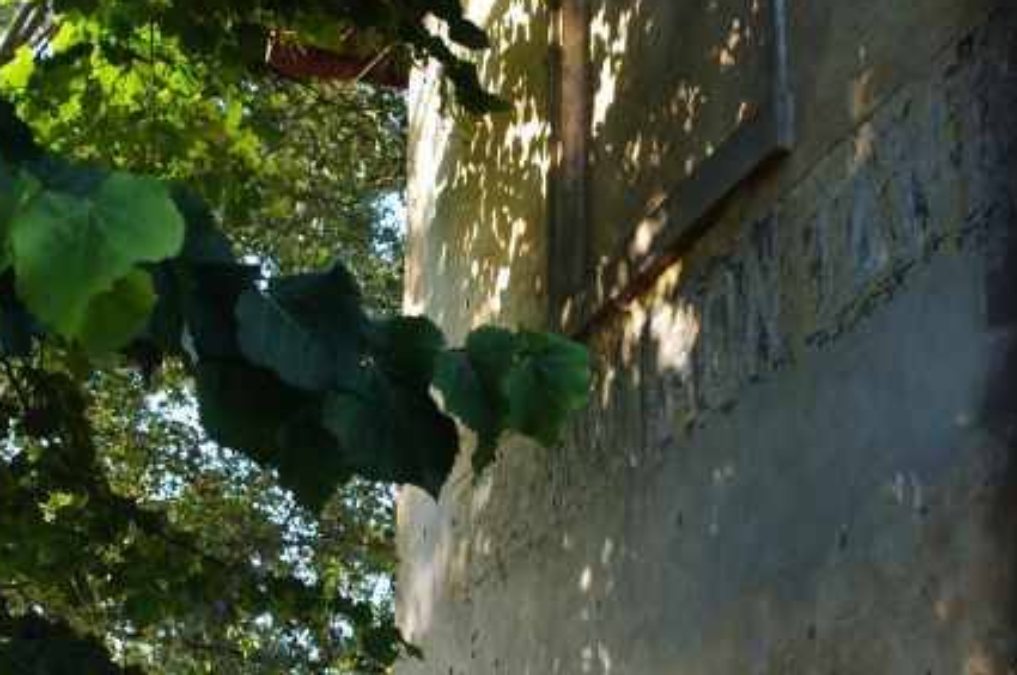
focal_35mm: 79
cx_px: 510
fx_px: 2228
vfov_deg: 17.2
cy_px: 393
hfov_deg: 25.7
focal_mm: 28
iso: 200
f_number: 4
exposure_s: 1/160
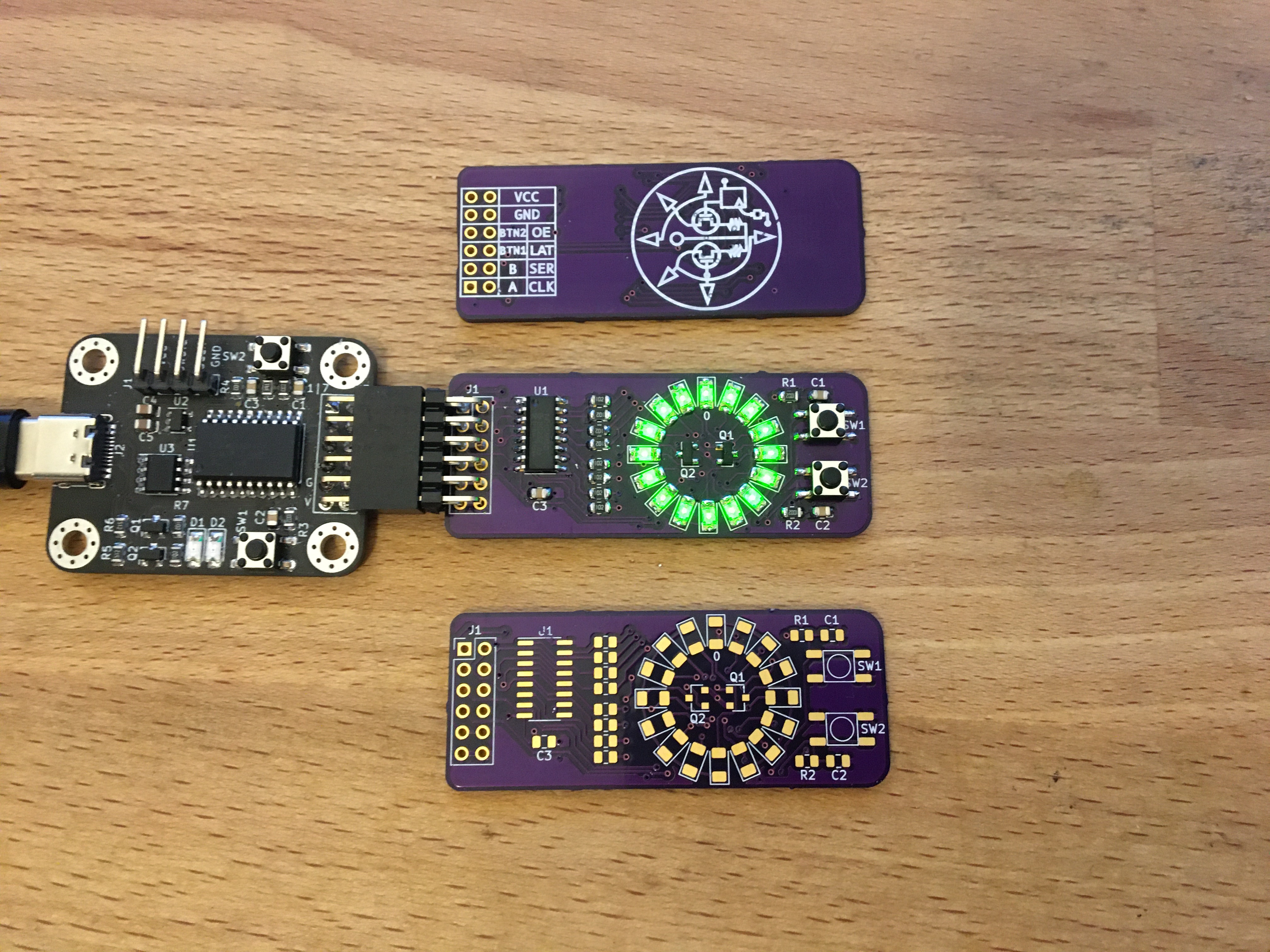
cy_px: 476
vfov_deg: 48.2
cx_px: 635
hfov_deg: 61.7
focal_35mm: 29
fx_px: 1064
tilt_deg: -79.8
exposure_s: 1/17
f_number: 2.2
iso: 250
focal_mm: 4.15
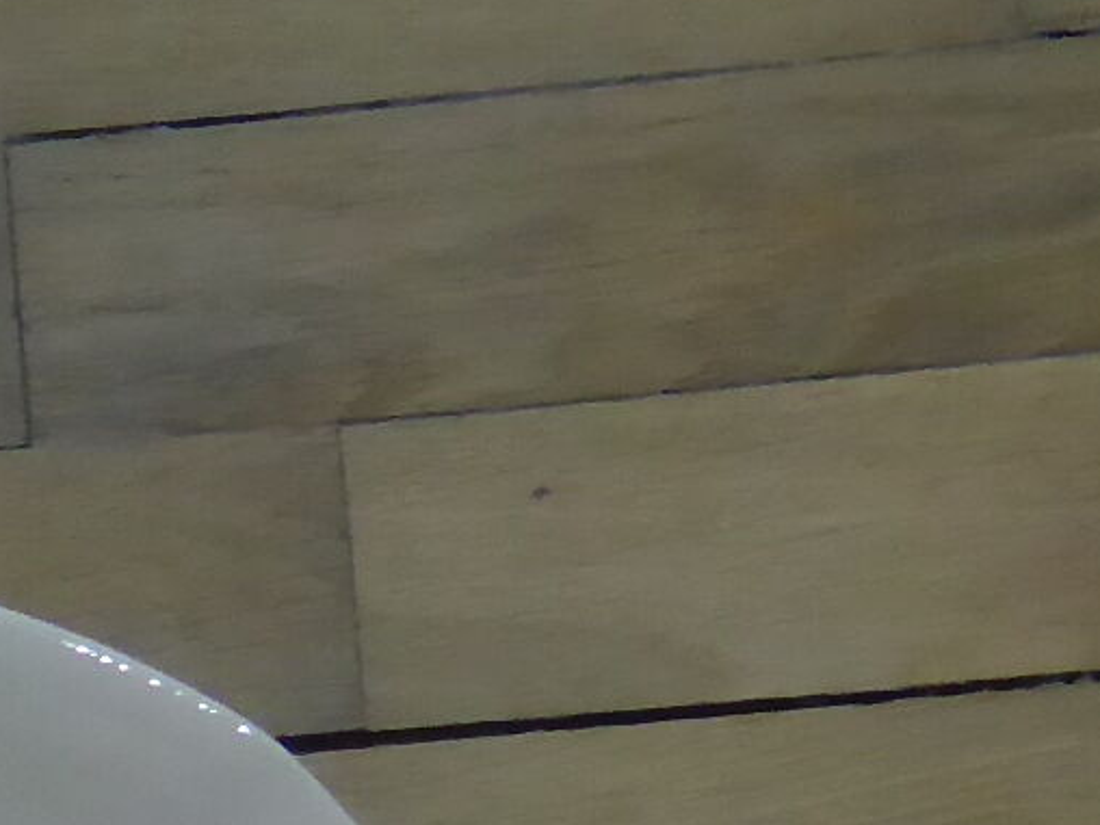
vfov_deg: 10.2
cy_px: 1977
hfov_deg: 12.9
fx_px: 4004
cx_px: -1327
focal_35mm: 126
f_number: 3.3
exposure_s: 1/50
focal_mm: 4.3
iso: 400
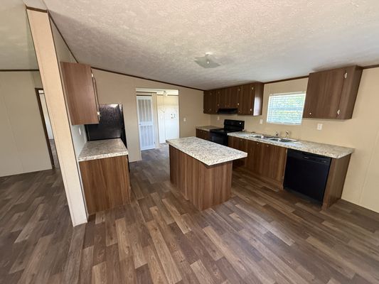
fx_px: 153
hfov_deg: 102.1
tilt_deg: -11.4
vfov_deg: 85.7
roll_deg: +0.4
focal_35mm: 14
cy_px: 142
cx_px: 190
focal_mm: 2.22
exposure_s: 1/60
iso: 500
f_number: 2.2
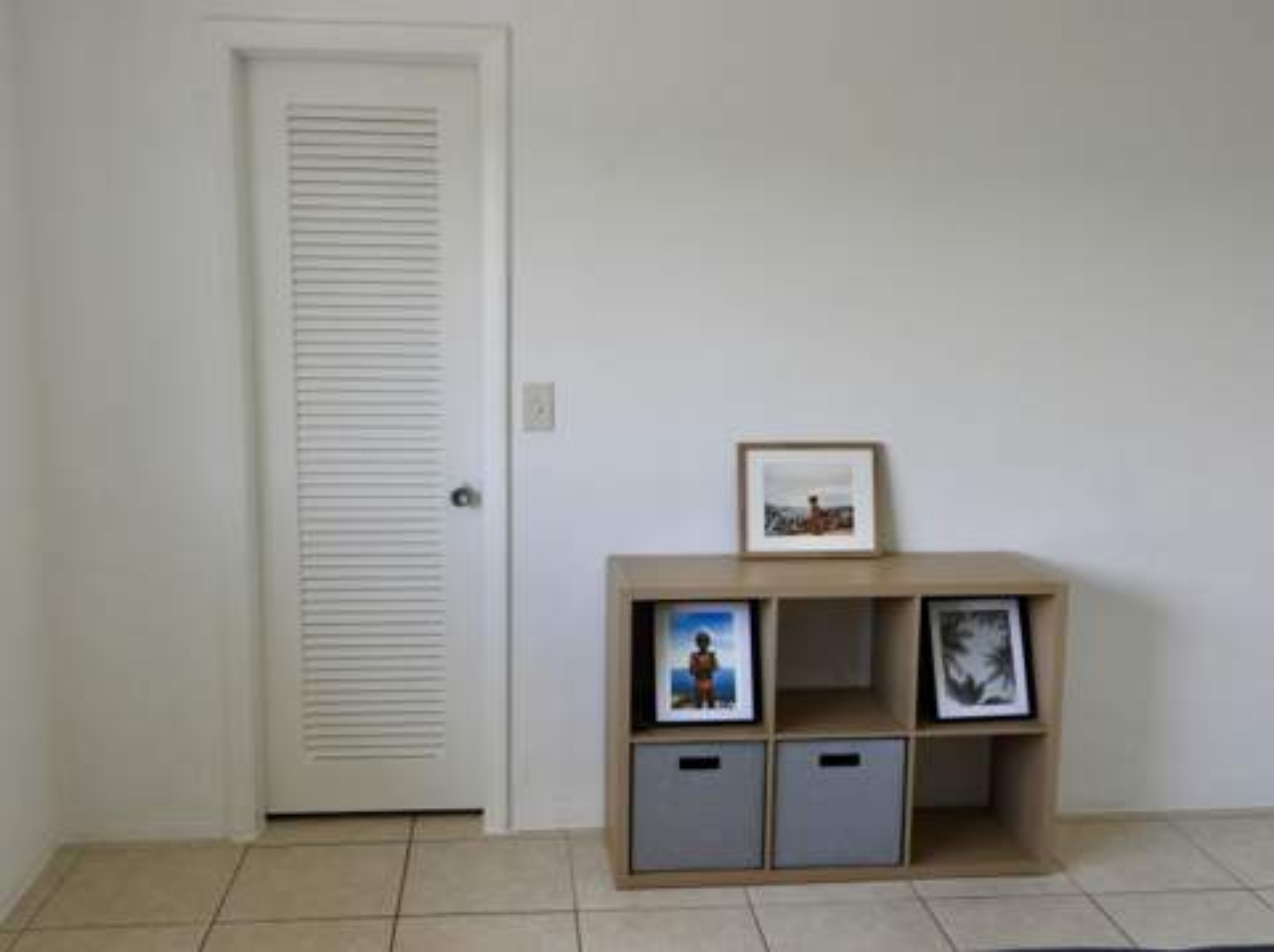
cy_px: 476
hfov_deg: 52.7
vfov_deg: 40.6
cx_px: 637
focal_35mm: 35
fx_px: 1287
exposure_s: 1/30
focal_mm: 6.3
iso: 160
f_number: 3.2
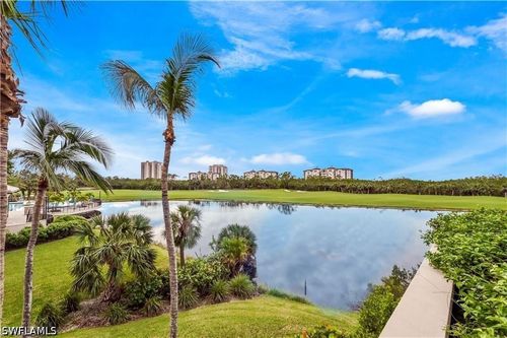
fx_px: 197
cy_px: 169
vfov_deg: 81.2
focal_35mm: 14
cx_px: 254
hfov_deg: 104.3
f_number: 11
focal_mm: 14
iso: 160
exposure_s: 1/400
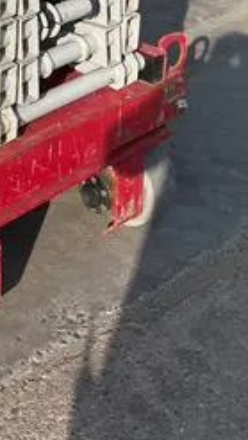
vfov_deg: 21.9
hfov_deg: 13.7
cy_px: -181
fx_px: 982
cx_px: -103
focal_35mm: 84
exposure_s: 1/4016
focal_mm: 5.1
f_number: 1.6
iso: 50
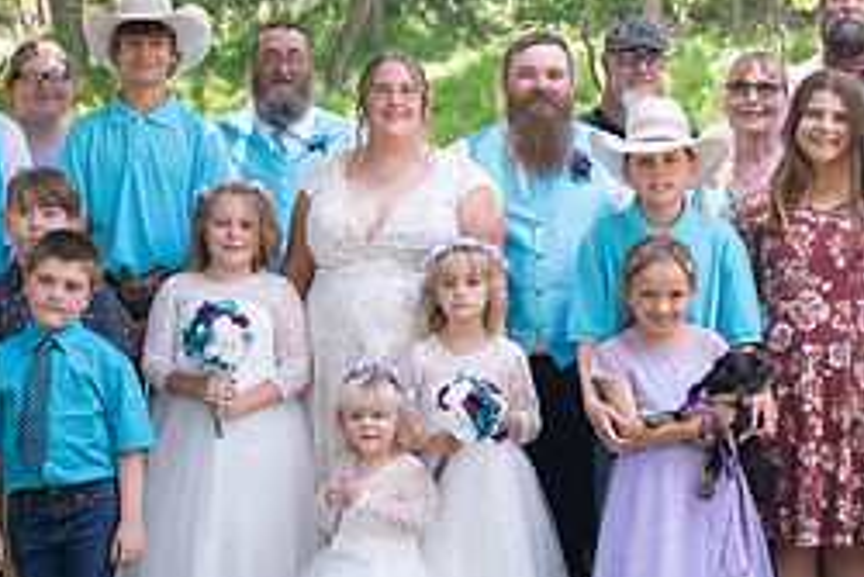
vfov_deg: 18.7
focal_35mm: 73
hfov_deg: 27.6
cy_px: 250
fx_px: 1753
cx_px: 541
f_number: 5
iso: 250
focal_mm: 24
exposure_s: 1/125
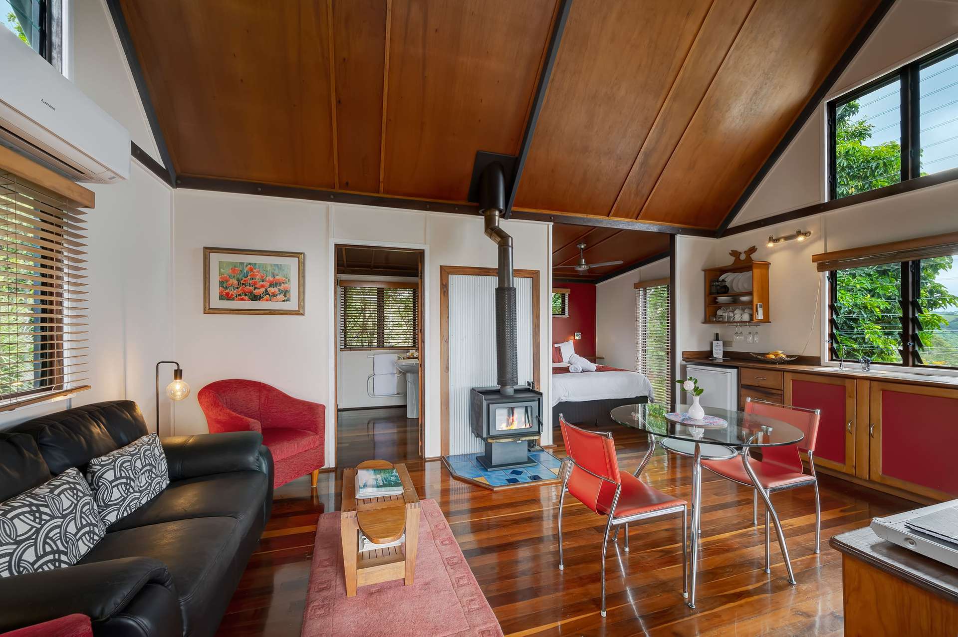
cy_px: 318
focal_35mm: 14
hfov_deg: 104.3
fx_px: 372
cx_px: 479
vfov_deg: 81.1
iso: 400
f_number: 14
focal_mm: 14
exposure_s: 1/30
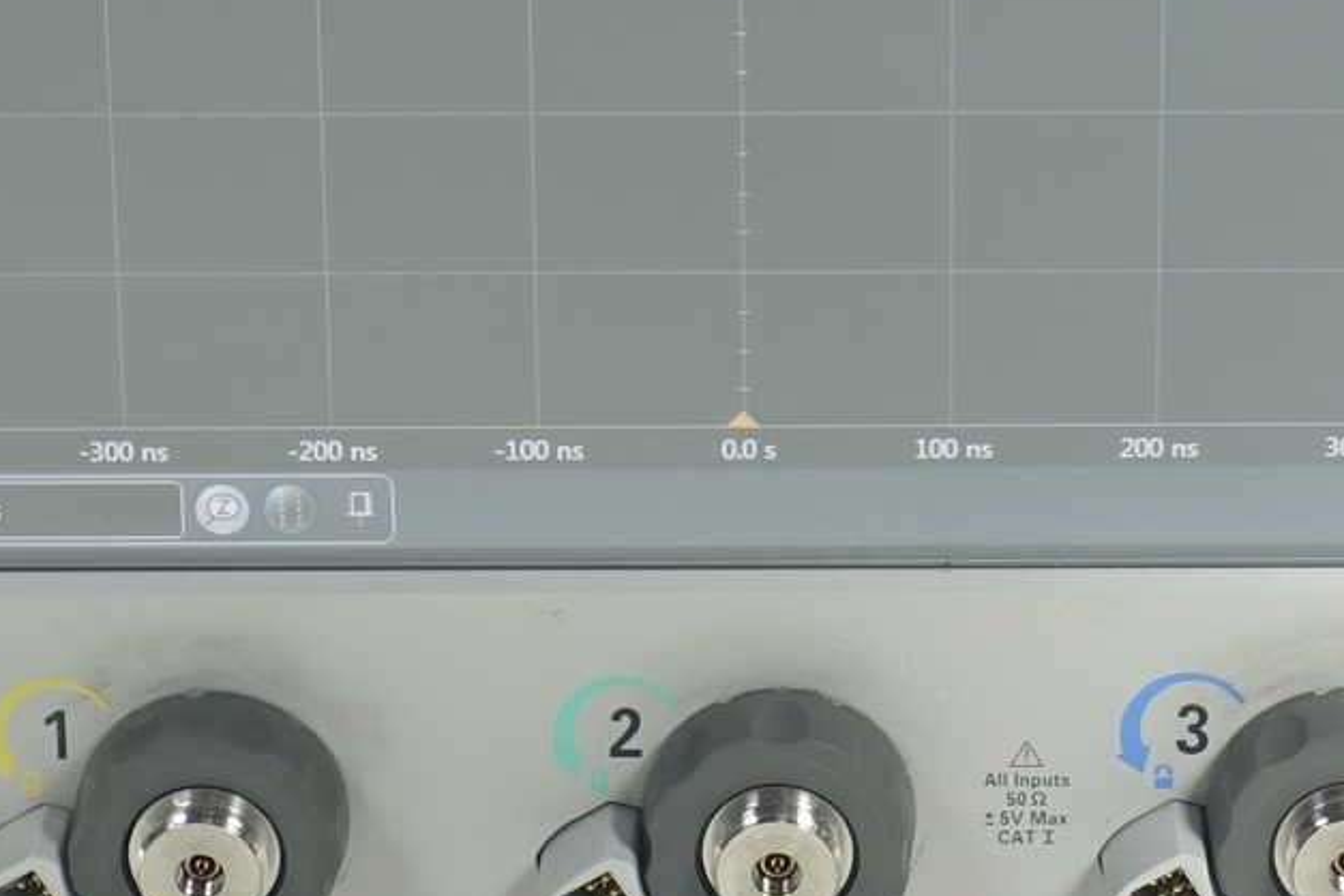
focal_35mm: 160
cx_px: 1020
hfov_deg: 12.8
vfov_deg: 8.5
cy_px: -286
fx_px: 5973
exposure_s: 1/60
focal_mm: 17.9
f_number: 2.8
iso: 125
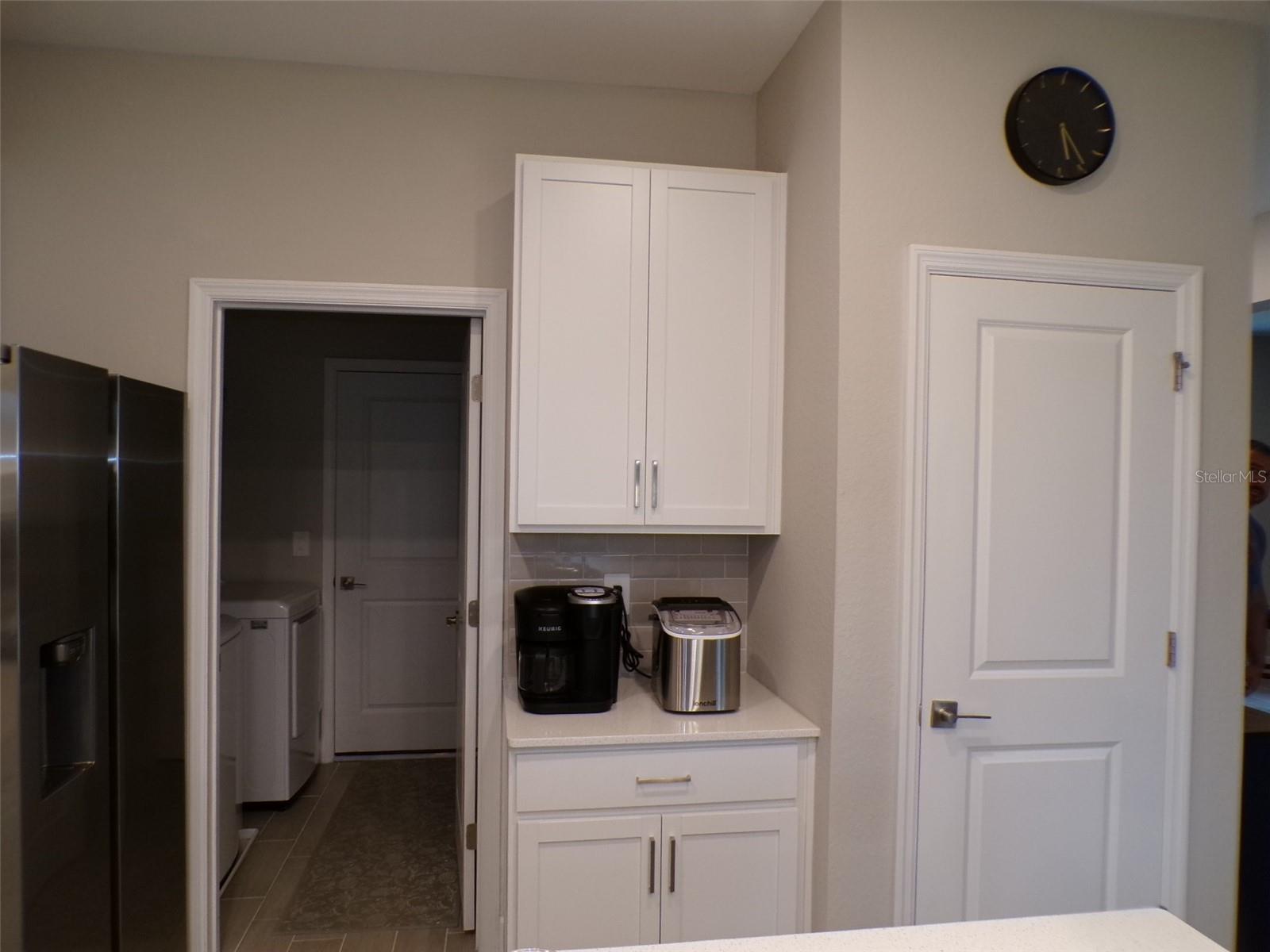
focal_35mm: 24
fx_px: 881
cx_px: 635
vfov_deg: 56.8
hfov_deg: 71.6
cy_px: 476
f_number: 3
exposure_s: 1/34
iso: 200
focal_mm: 4.3
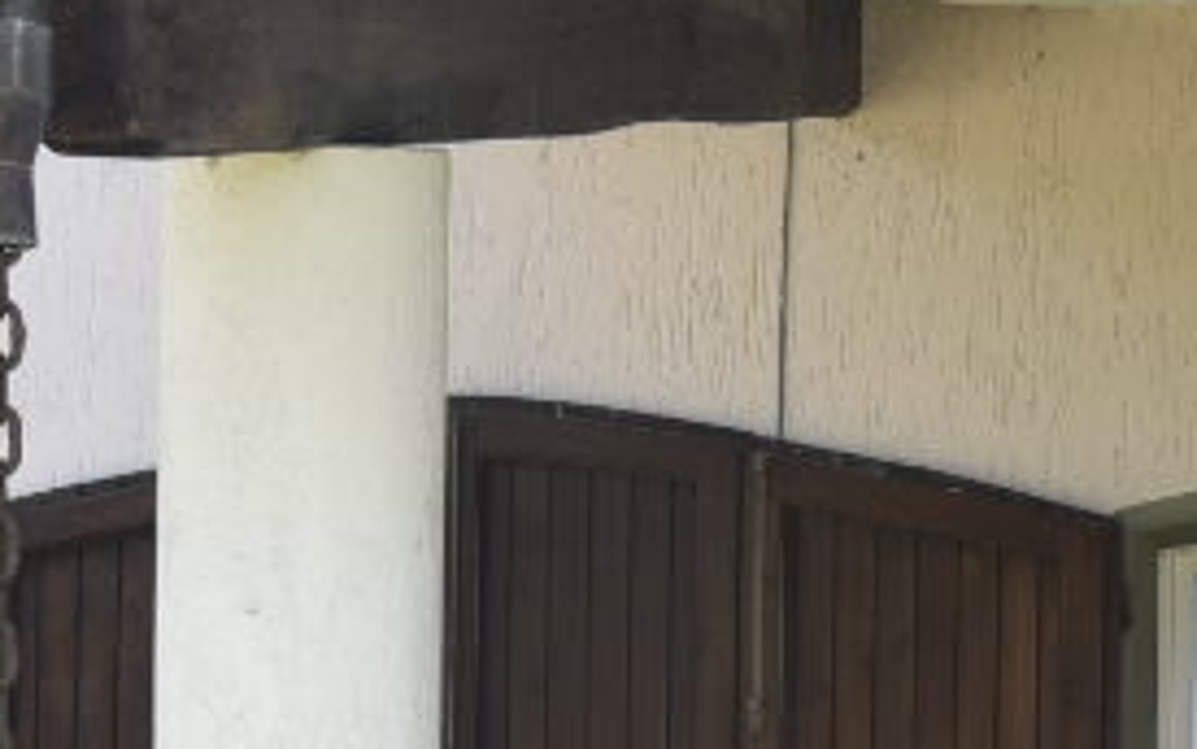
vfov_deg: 9.0
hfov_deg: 14.0
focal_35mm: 144
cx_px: 1471
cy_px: 906
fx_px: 4699
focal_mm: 24
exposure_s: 1/125
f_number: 5.6
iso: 100
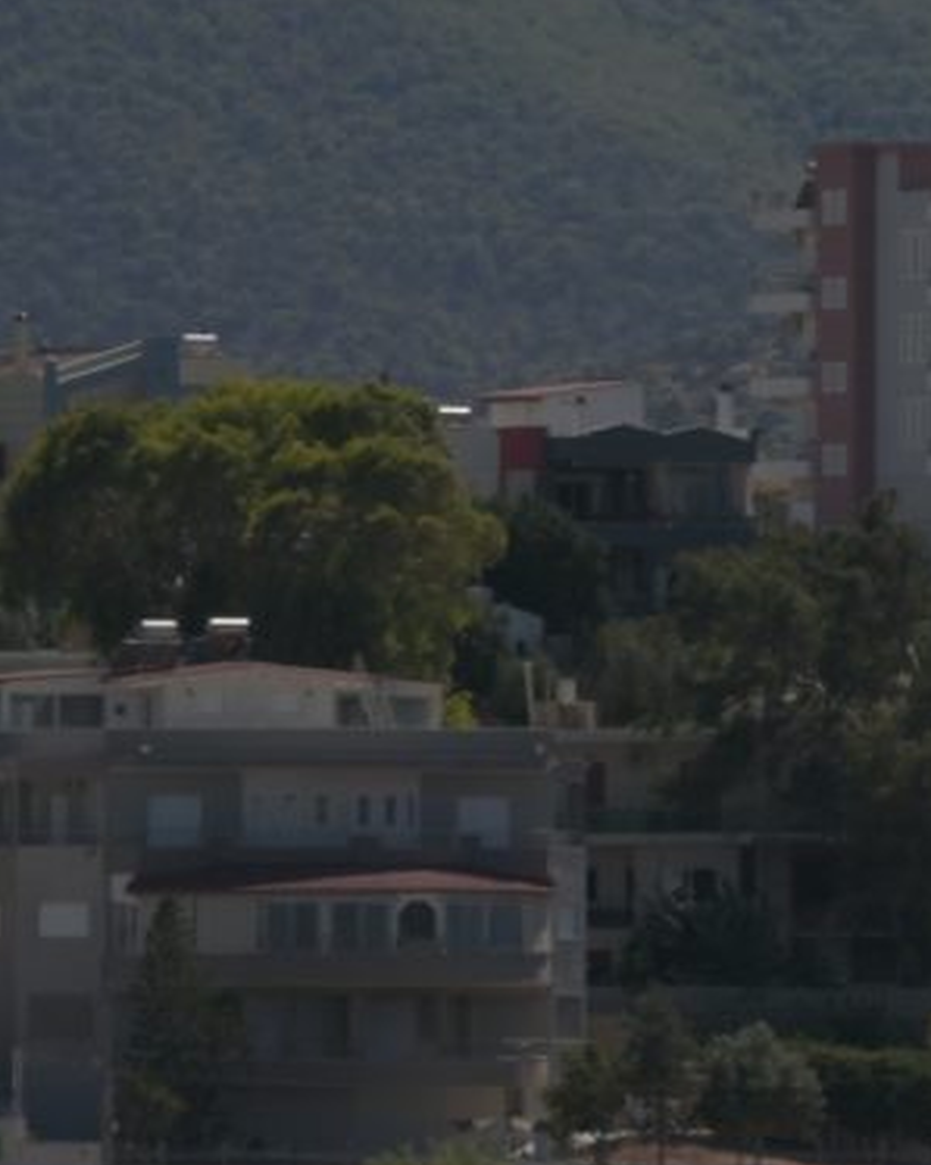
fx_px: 21337
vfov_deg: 3.1
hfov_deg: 2.5
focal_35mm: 619
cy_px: -404
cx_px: 2146
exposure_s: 1/1000
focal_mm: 120
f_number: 9
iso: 100
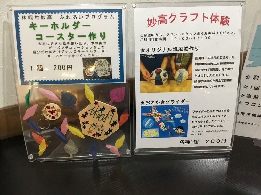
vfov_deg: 45.4
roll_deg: -0.3
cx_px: 130
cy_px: 98
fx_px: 234
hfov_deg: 58.4
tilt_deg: -34.0
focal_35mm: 31
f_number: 2.4
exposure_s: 1/15
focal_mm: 3.3
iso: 200
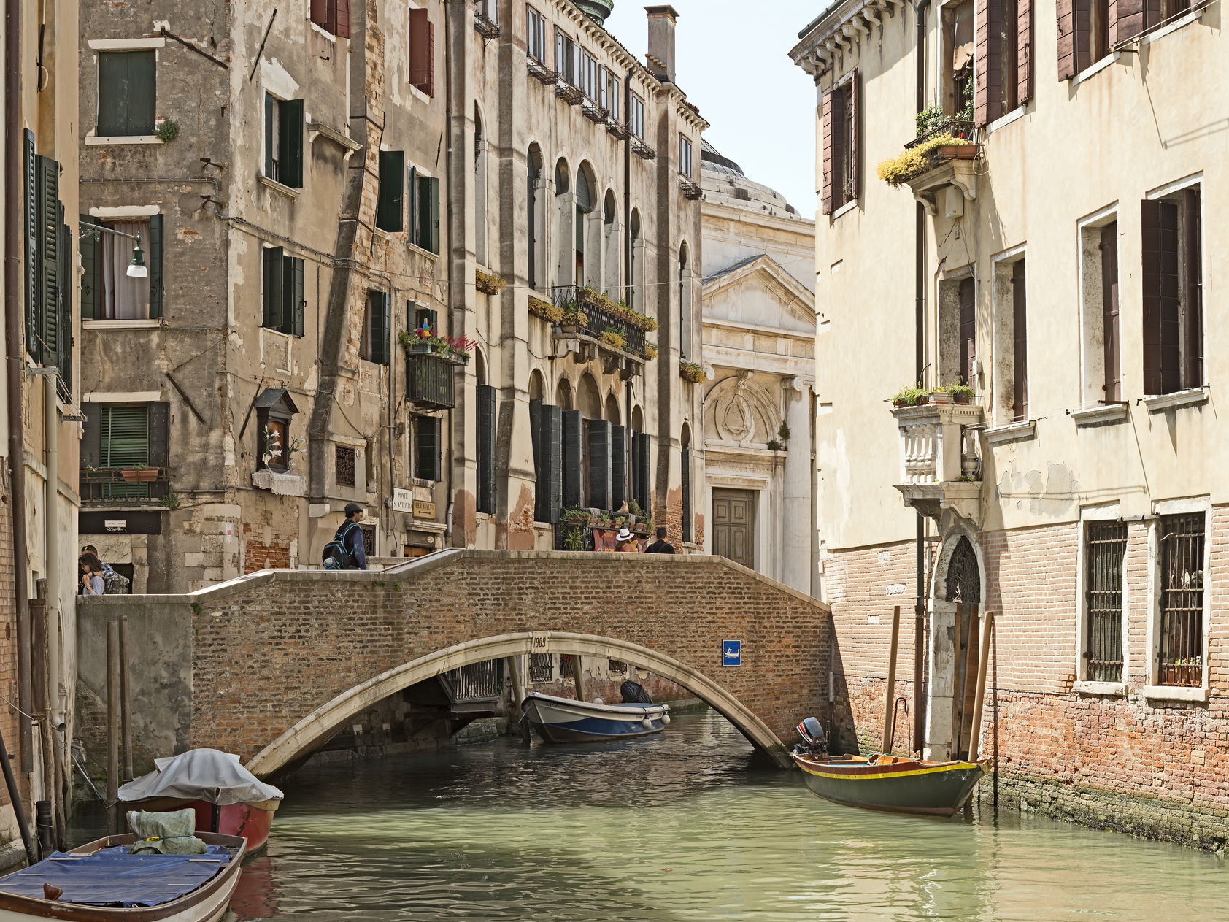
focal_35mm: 57
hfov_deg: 33.8
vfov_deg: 25.7
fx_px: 2024
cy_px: 461
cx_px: 588
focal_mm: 52
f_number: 7.1
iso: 100
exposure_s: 1/250
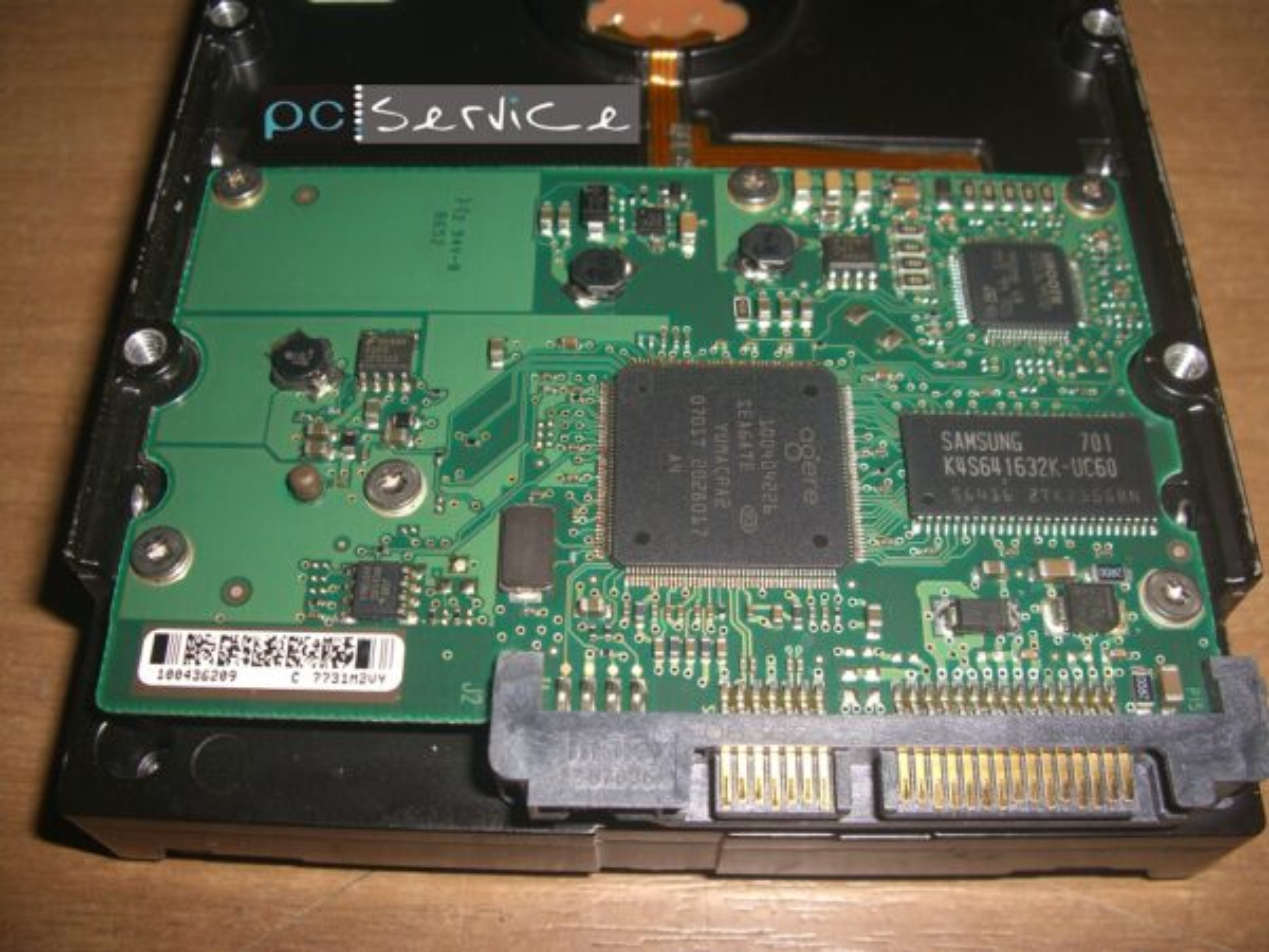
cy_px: 476
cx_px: 634
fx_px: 1393
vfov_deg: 37.7
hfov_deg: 49.0
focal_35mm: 38
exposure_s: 1/60
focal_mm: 7.9
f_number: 5.6
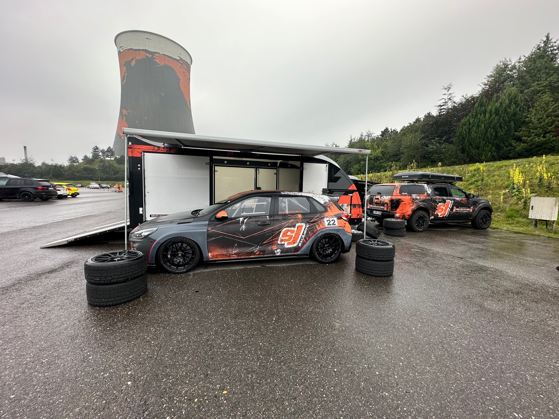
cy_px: 210
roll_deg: -0.6
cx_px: 280
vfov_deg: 85.7
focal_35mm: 14
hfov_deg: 102.1
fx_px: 226
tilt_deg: -5.1
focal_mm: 2.22
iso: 40
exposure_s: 1/264
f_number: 2.2
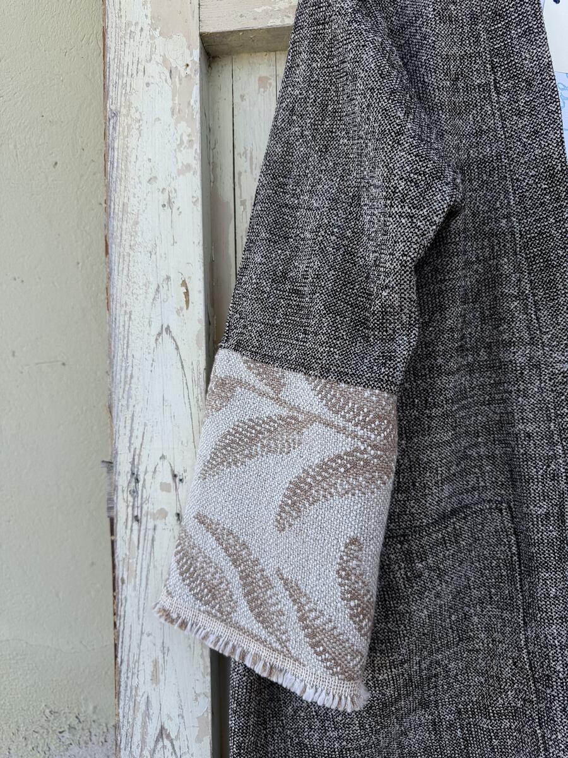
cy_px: 379
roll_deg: +2.3
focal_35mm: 24
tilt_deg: -7.7
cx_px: 284
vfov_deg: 71.6
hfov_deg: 56.8
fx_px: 525
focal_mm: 6.76
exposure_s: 1/780
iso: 80
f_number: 1.78
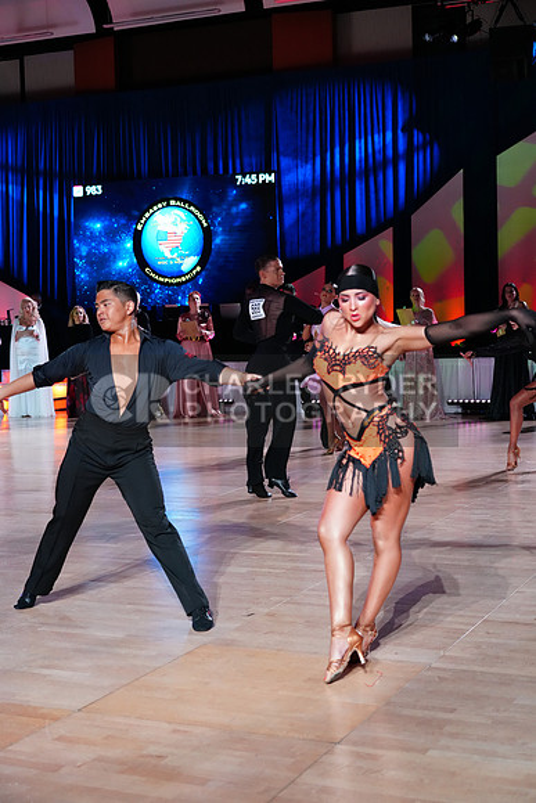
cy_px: 402
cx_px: 268
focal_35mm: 55
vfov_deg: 36.2
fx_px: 1228
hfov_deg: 24.6
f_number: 4
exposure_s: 1/320
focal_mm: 55
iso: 3200
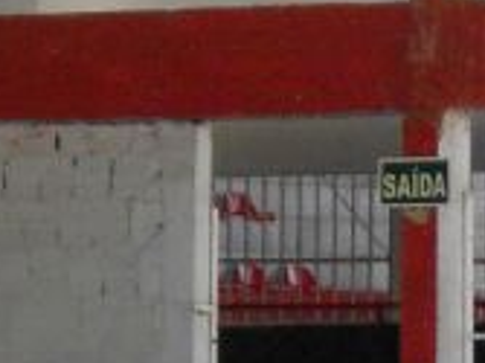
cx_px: 860
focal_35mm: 474
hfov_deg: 4.1
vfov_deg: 3.1
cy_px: 619
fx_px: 6636
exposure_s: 1/60
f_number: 5.5
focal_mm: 17.6
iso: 400
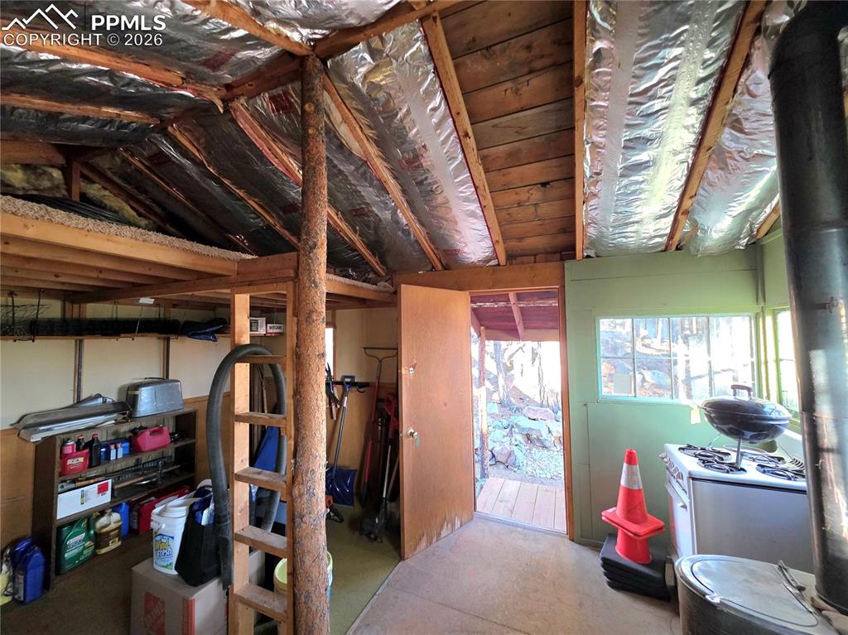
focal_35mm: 13
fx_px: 318
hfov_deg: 106.2
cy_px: 318
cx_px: 424
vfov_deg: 89.9
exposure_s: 1/60.2
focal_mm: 2.2
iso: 500
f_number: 1.9
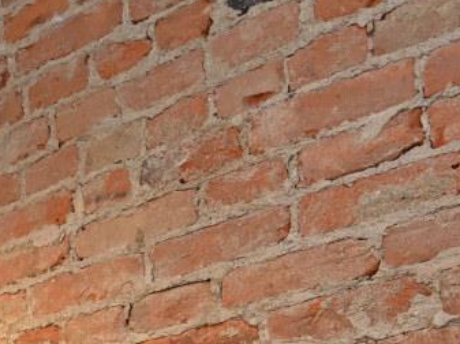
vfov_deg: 19.2
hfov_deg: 27.8
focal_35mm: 60
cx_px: -108
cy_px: 601
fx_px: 796
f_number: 5.6
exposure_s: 1/100
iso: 200
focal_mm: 14
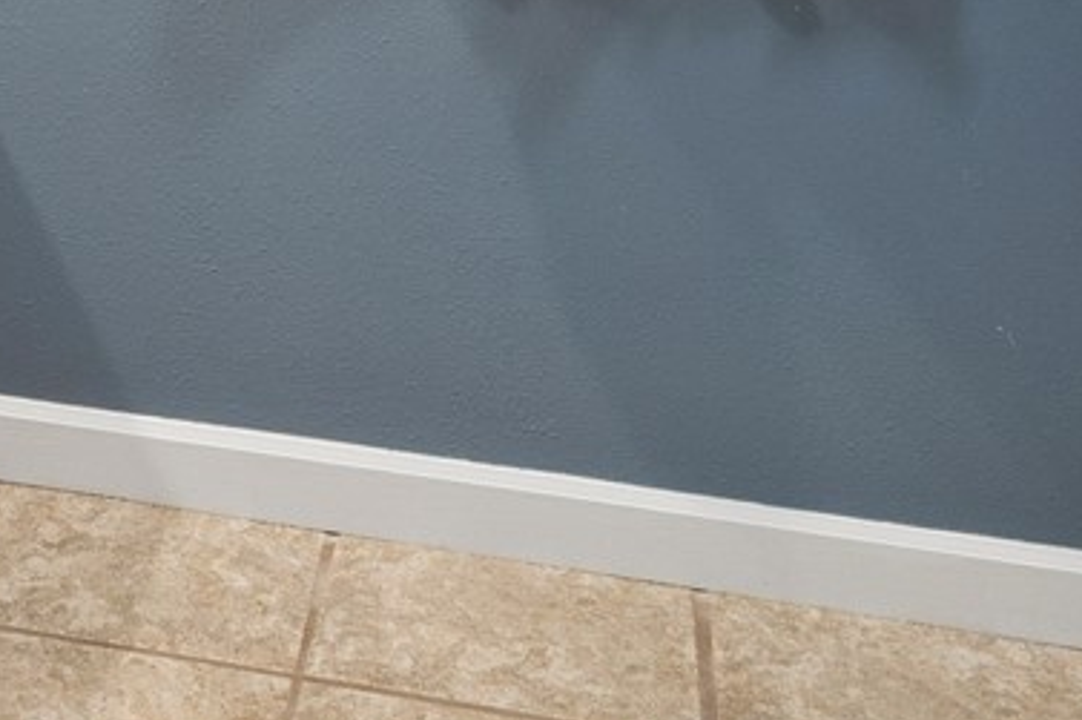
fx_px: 2163
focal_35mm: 72
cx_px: -76
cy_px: -647
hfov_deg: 26.2
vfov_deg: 15.6
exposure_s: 1/5
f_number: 10
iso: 400
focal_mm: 16
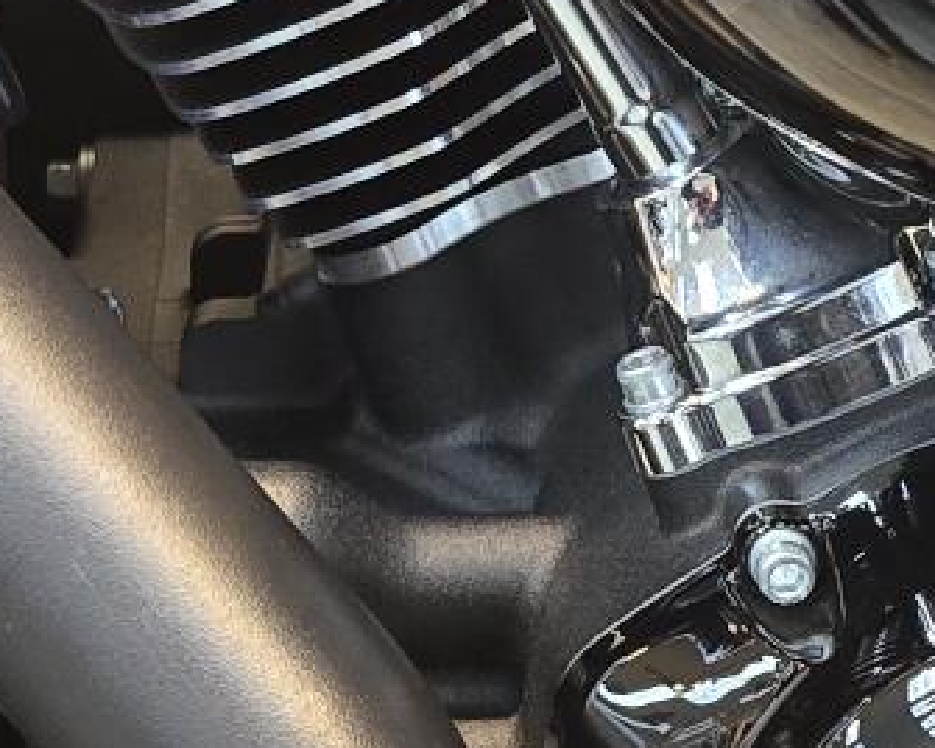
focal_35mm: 134
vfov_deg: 11.5
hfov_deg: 14.4
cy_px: 87
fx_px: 3708
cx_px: 382
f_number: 1.7
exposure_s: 1/120
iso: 640
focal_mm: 6.3
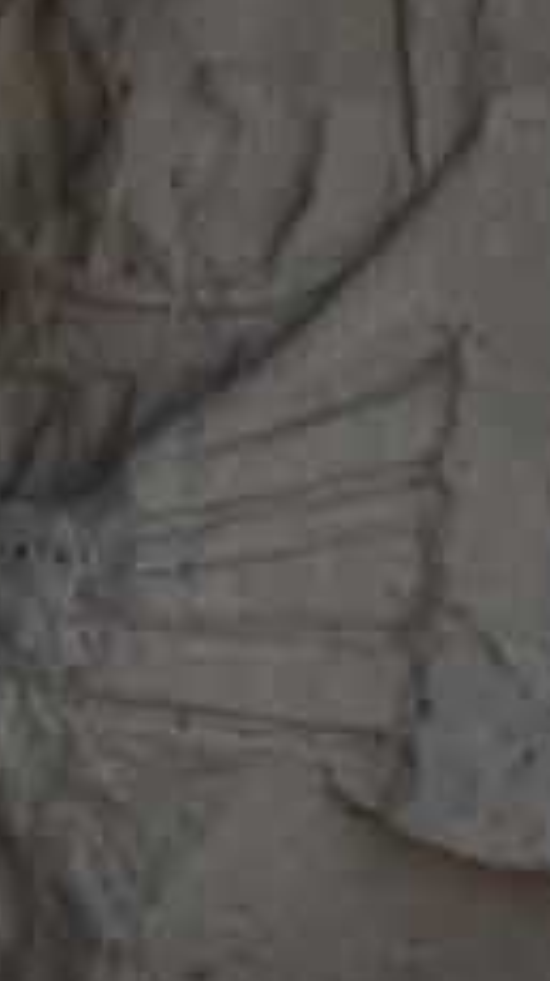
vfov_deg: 7.7
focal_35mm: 281
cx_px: 188
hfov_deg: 4.3
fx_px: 7302
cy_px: 34
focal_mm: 62
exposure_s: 1/500
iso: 250
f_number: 5.3
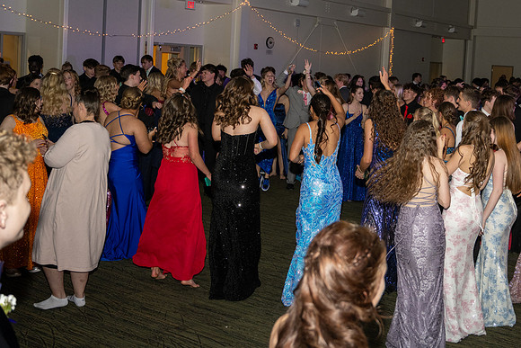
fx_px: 684
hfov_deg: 40.8
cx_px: 373
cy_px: 94
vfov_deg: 28.2
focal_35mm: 47
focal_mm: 31
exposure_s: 1/160
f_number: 4
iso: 500
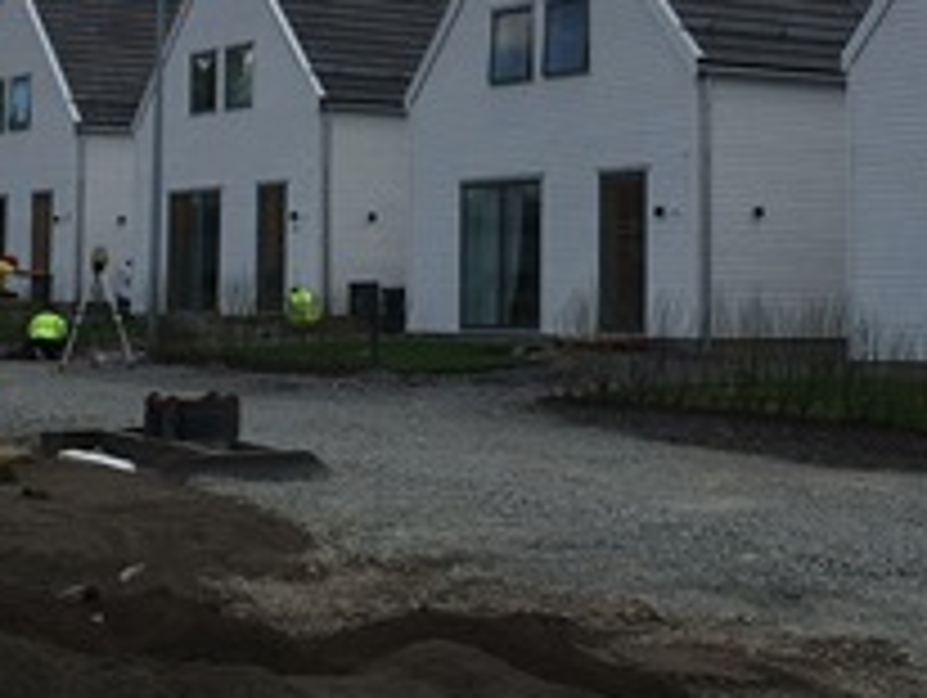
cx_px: 574
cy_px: 122
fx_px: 2279
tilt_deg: +3.1
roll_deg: -0.7
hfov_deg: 22.9
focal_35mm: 85
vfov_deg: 17.2
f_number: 2.2
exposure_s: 1/2331
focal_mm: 4.15
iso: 25
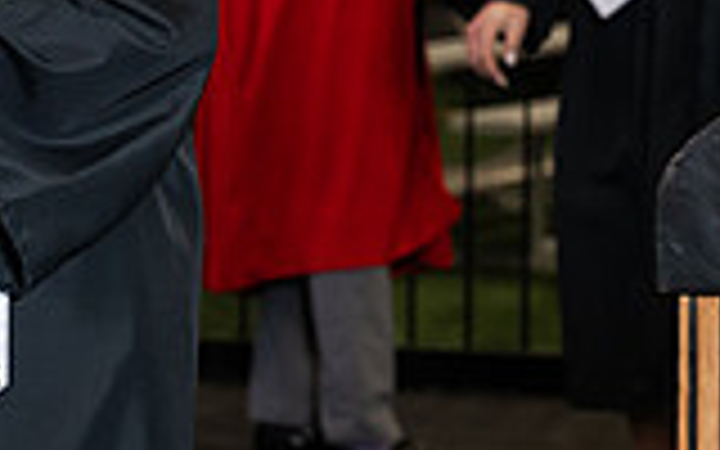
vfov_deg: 5.1
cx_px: -472
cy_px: -182
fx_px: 5063
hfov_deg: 7.9
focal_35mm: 258
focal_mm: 70
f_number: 4.5
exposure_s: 1/200
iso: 1250
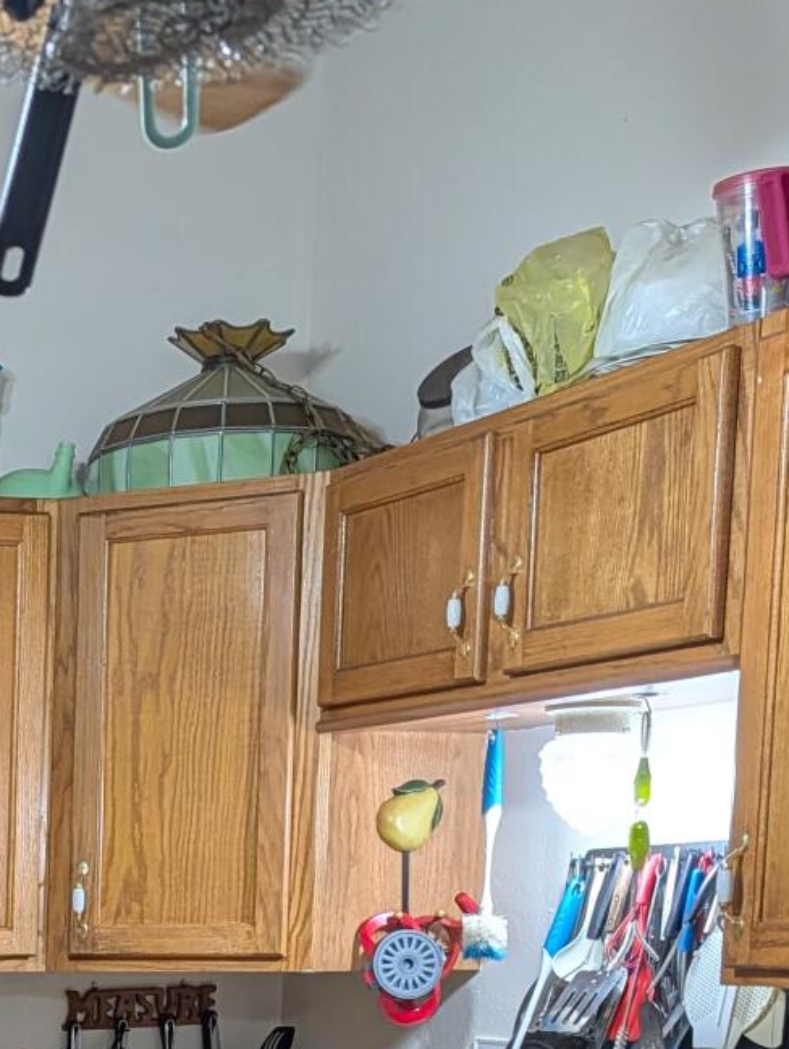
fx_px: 2245
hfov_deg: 17.8
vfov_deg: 24.1
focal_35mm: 74
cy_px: 1236
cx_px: -408
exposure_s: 1/120
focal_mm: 6.9
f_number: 1.68
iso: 243
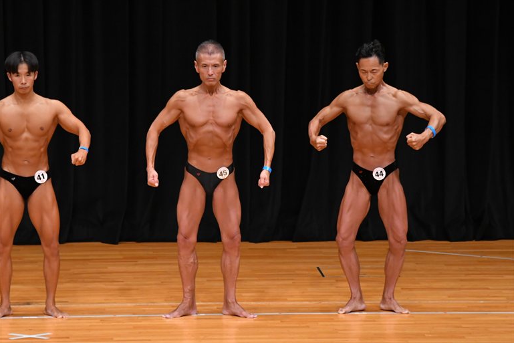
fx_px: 3884
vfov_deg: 5.1
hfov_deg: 7.6
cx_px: 257
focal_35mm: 272
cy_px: 172
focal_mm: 180
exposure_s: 1/400
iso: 3200
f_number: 5.6
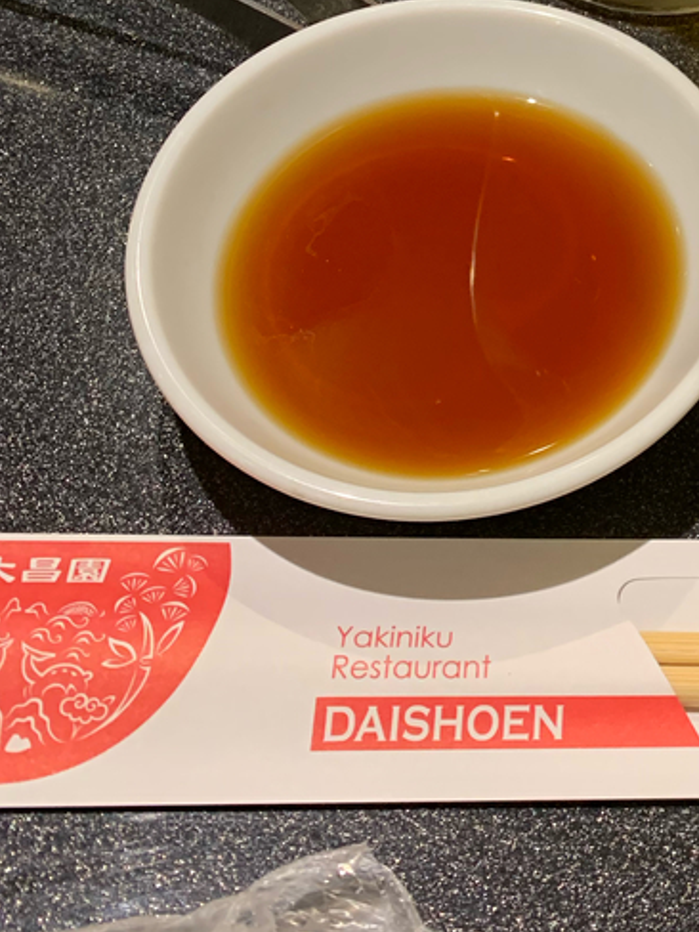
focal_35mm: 64
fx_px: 1723
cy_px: -36
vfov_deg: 28.1
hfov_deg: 21.3
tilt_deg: -47.3
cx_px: 848
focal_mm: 4.25
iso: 125
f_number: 1.8
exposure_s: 1/60
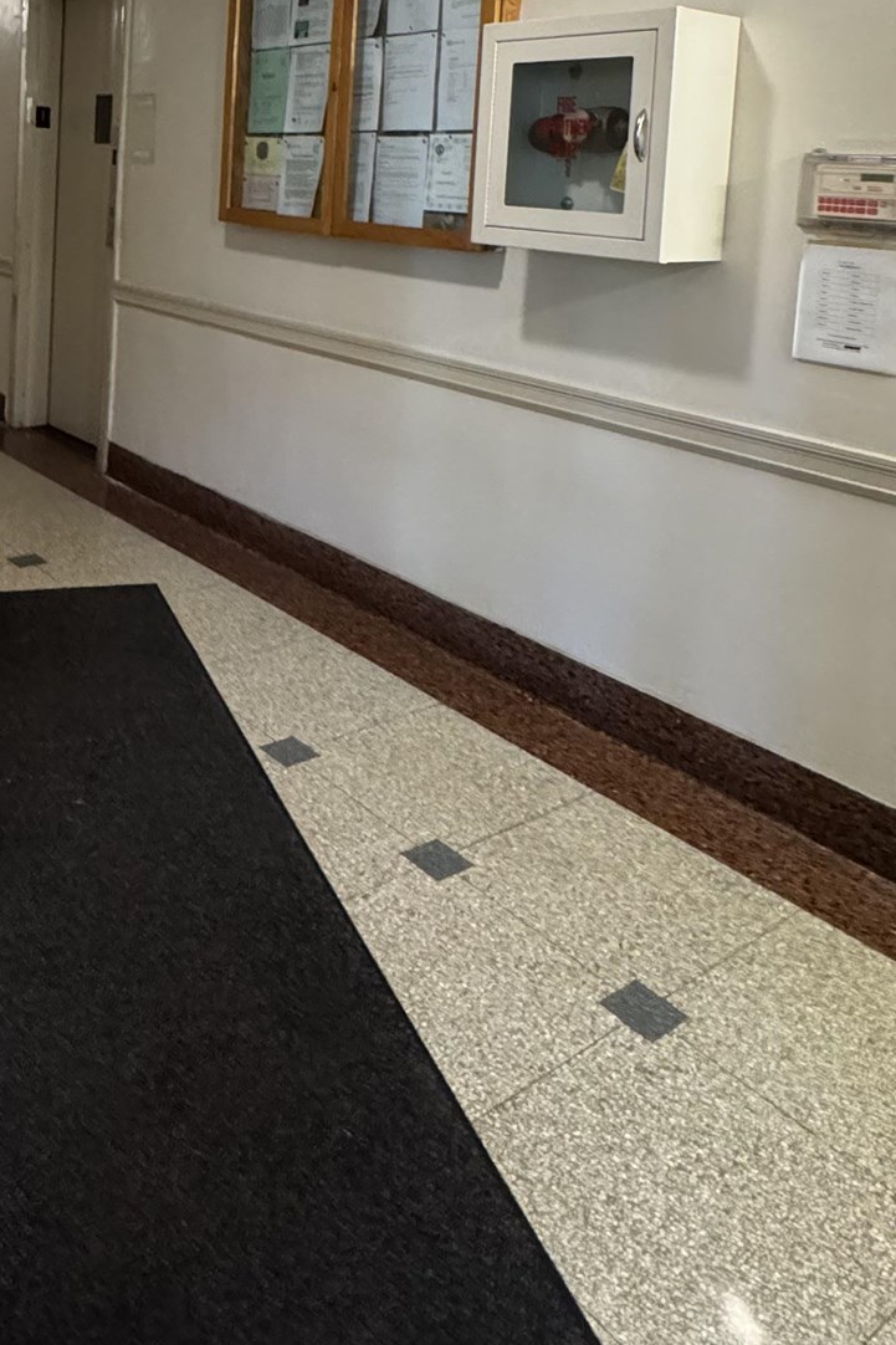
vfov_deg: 55.9
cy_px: 264
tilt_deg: -5.3
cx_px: 230
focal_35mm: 31
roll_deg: -3.1
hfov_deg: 41.1
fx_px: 1158
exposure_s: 1/60
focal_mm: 2.22
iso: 1000
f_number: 2.2
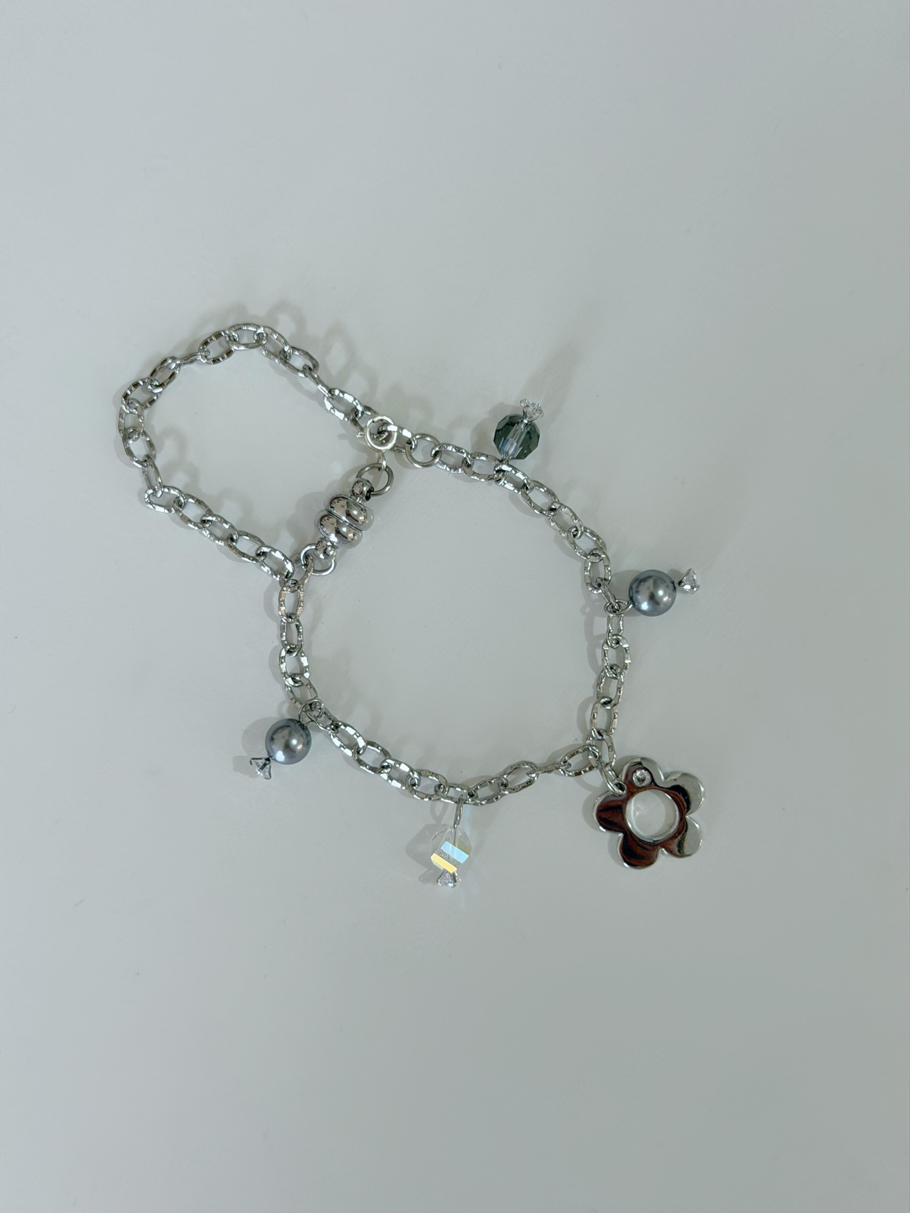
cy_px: 606
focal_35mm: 48
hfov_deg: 30.3
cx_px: 455
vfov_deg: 39.7
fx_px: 1682
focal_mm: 6.76
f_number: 1.78
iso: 50
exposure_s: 1/50
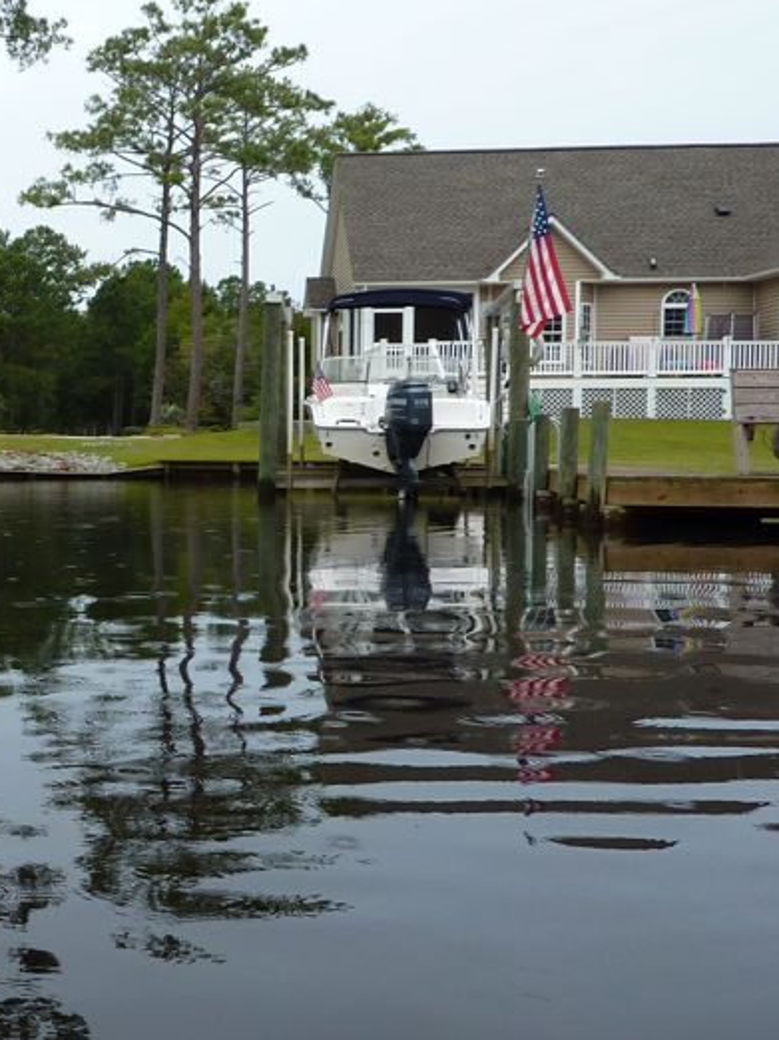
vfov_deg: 41.3
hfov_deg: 28.4
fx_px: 1381
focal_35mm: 46
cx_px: -92
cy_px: 520
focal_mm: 4.1
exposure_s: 1/320
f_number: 4
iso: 80
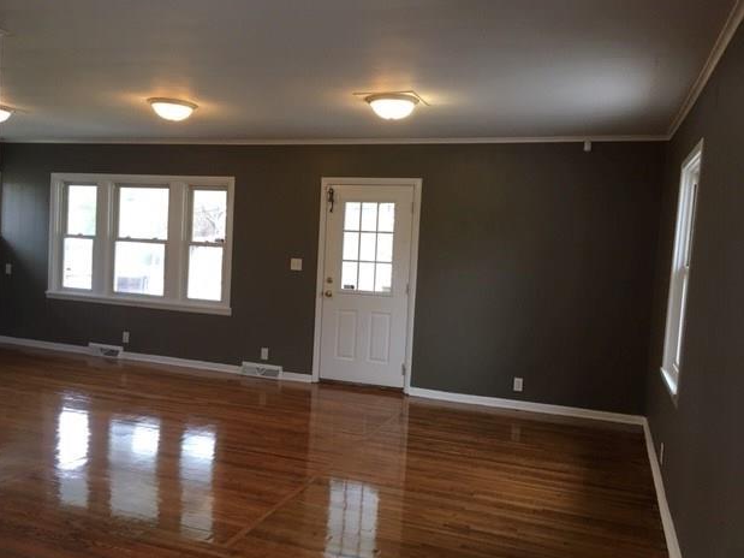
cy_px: 279
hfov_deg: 60.0
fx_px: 645
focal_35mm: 30
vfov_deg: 46.8
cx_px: 362
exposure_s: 1/30
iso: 40
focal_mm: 4.15
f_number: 2.2
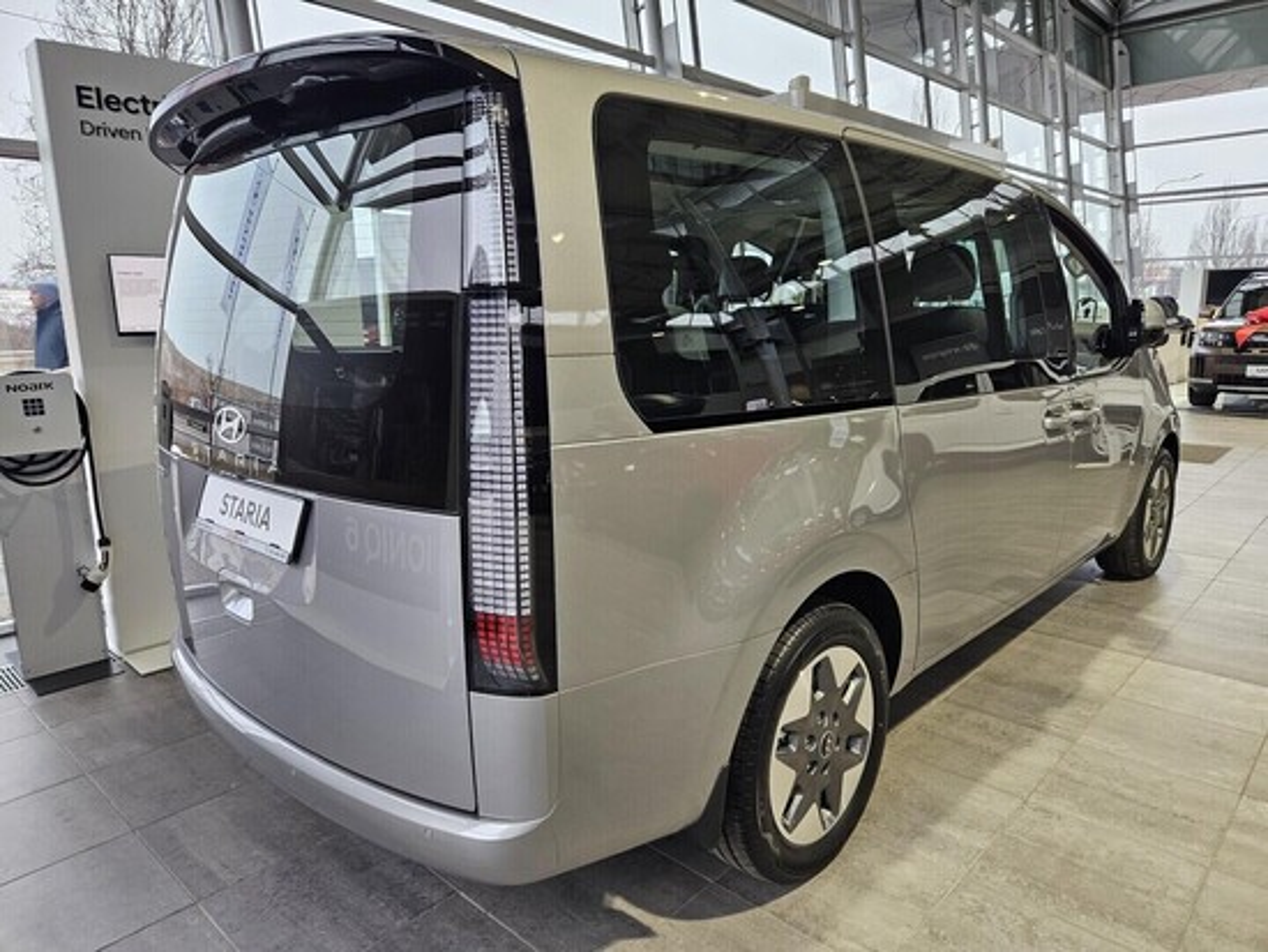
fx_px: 843
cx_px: 634
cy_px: 476
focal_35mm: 23
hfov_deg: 73.9
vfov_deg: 58.9
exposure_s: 1/100
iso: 200
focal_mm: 5.4
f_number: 1.8
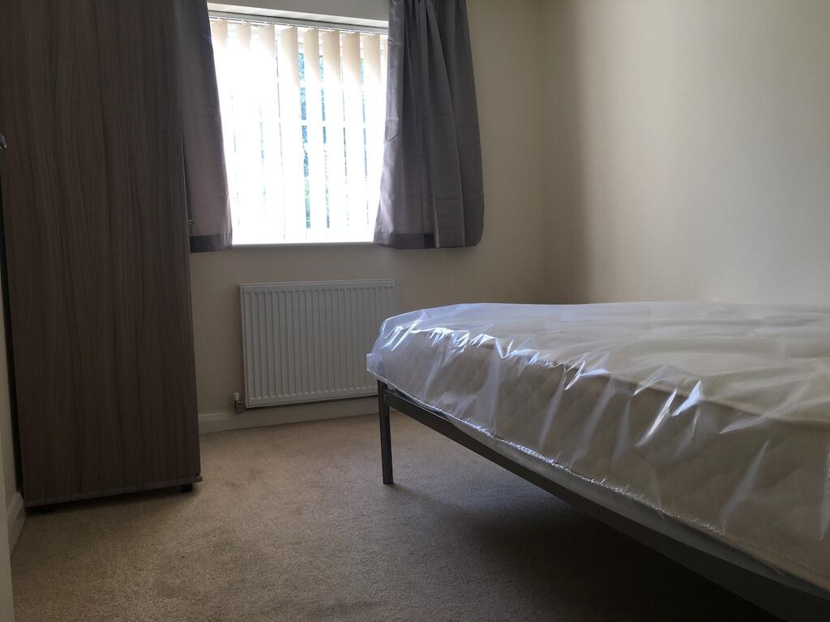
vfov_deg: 48.2
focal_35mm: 29
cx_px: 415
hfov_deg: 61.7
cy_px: 311
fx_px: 695
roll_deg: +1.1
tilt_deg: -3.2
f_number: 2.2
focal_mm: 4.15
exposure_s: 1/100
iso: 25
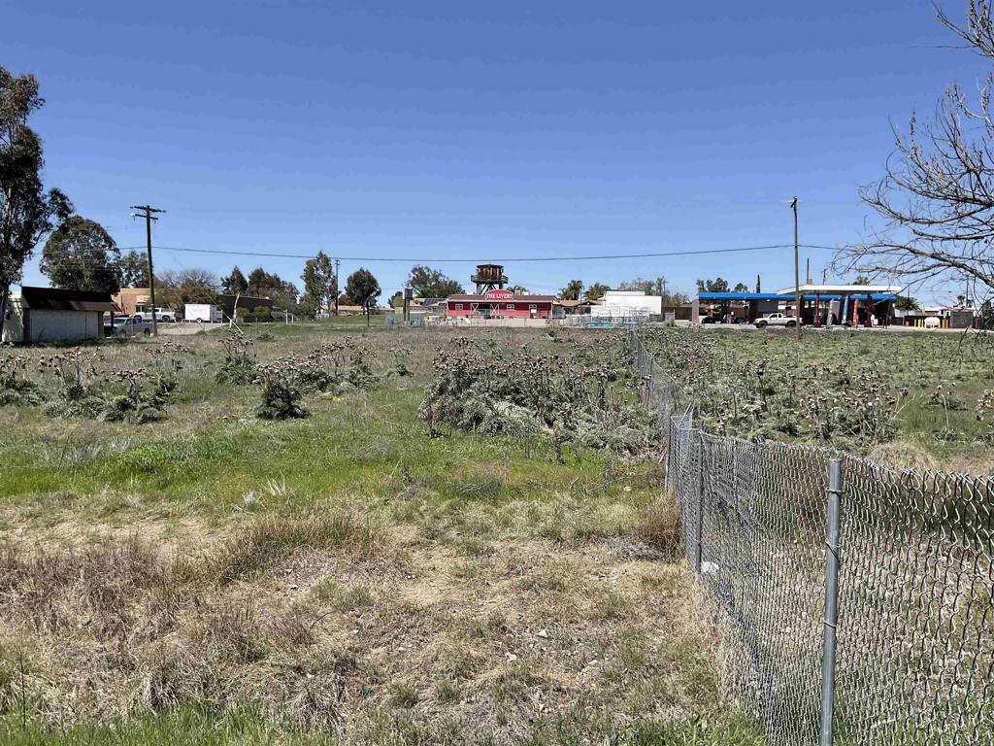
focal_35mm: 29
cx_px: 497
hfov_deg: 61.7
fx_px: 833
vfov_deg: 48.2
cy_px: 373
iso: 20
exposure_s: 1/2227
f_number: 1.8
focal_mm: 3
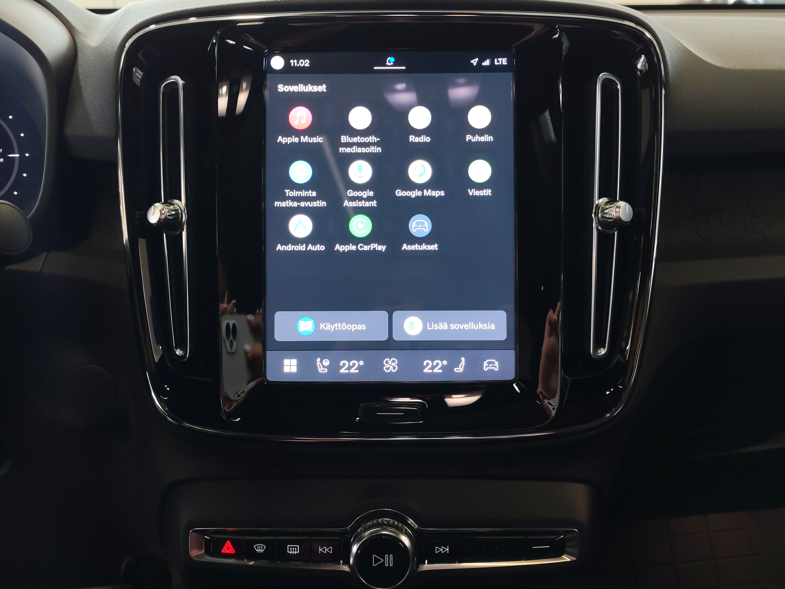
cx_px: 392
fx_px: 771
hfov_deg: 54.0
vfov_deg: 41.8
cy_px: 294
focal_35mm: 34
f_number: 1.9
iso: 500
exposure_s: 1/100
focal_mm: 6.12
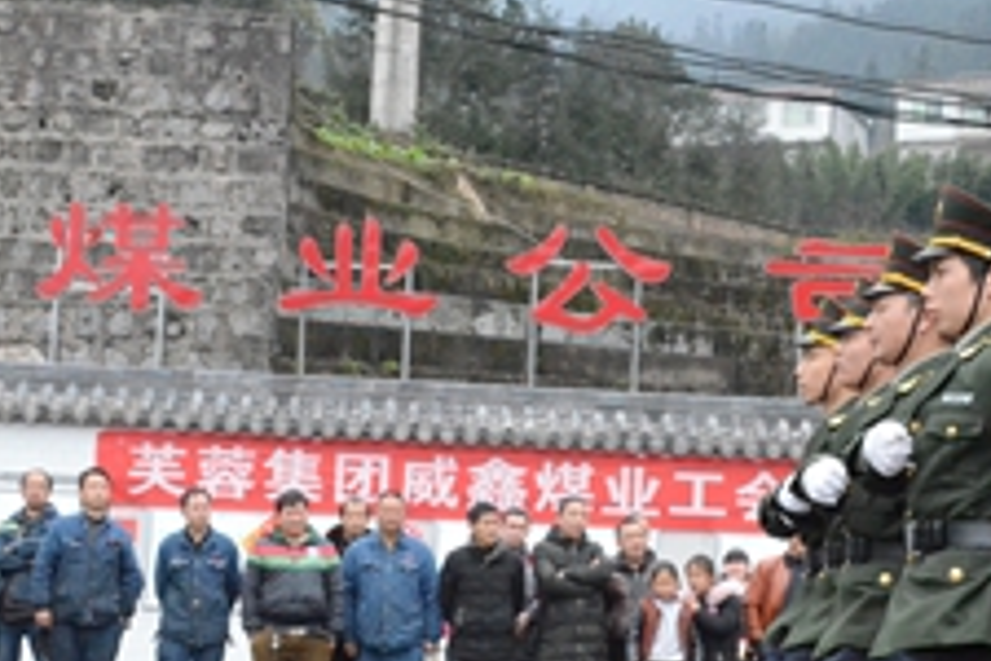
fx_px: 2202
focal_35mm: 80
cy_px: 447
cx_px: 564
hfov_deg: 25.3
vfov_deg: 17.0
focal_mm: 24
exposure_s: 1/1250
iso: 6400
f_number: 18
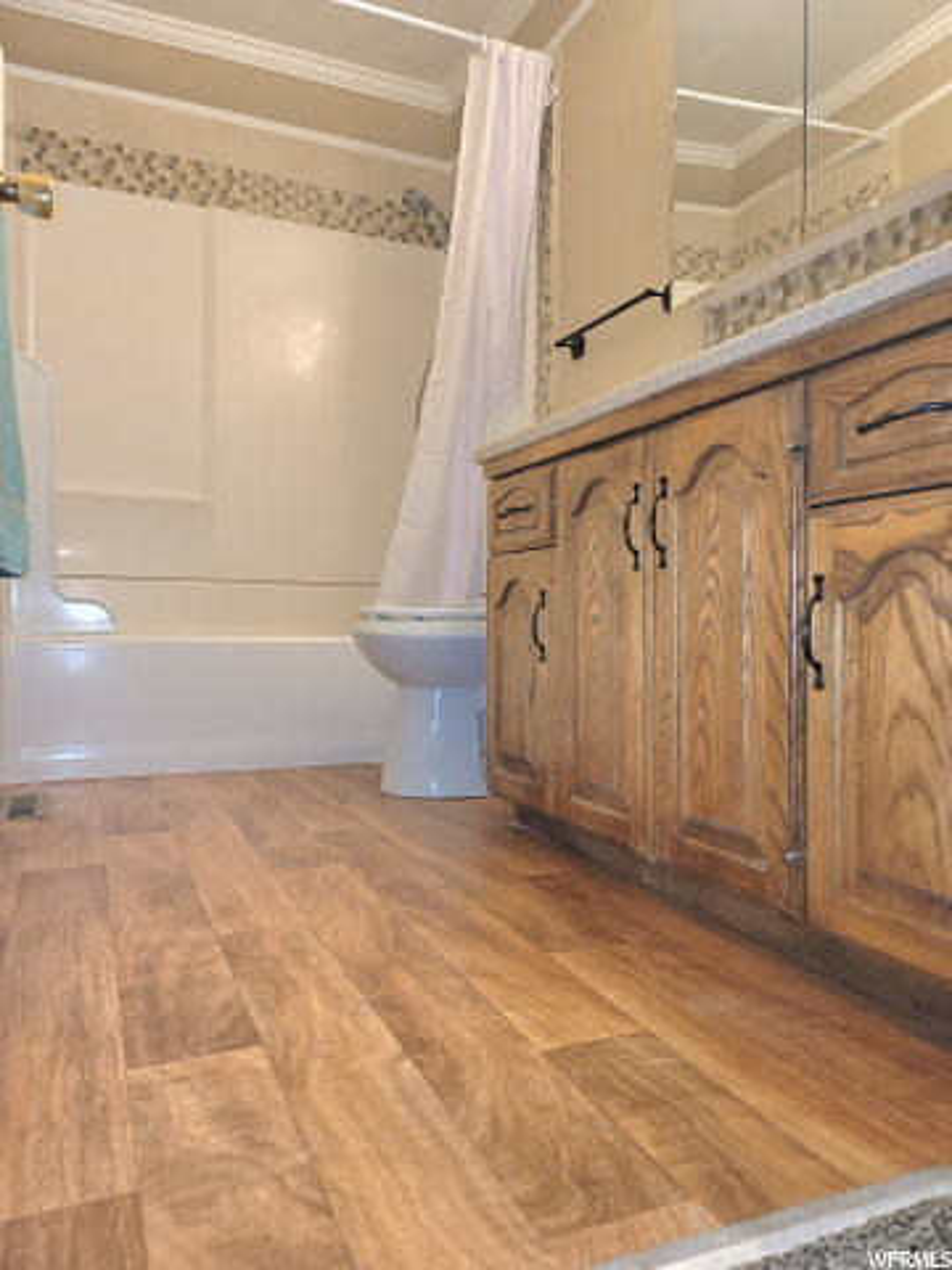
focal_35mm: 25
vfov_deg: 69.4
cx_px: 476
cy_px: 635
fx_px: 917
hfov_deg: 54.9
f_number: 1.8
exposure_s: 1/24
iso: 125
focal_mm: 7
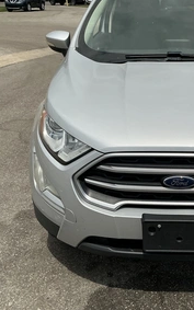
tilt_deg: -24.1
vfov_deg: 47.2
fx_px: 355
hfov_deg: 29.5
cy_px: 163
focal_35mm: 42
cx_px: 170
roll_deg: -0.9
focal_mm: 3
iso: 25
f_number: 1.8
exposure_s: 1/4065
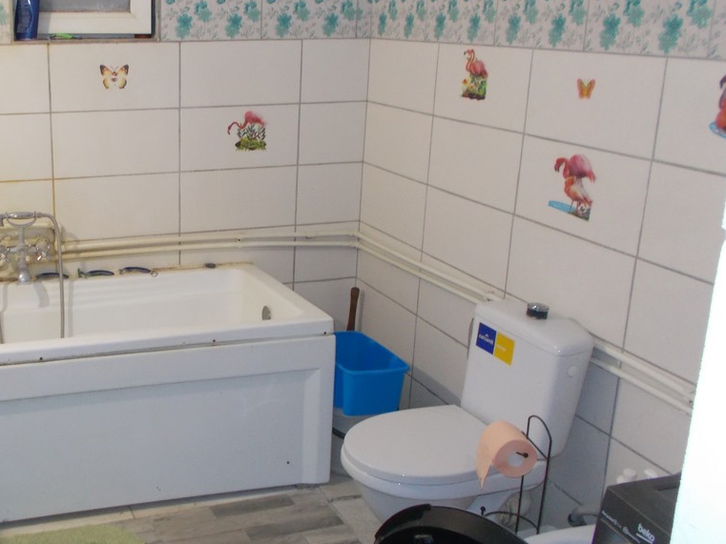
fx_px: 860
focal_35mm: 41
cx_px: 164
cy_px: 248
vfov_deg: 35.1
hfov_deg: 44.0
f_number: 3.2
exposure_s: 1/25
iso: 200
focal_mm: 4.6
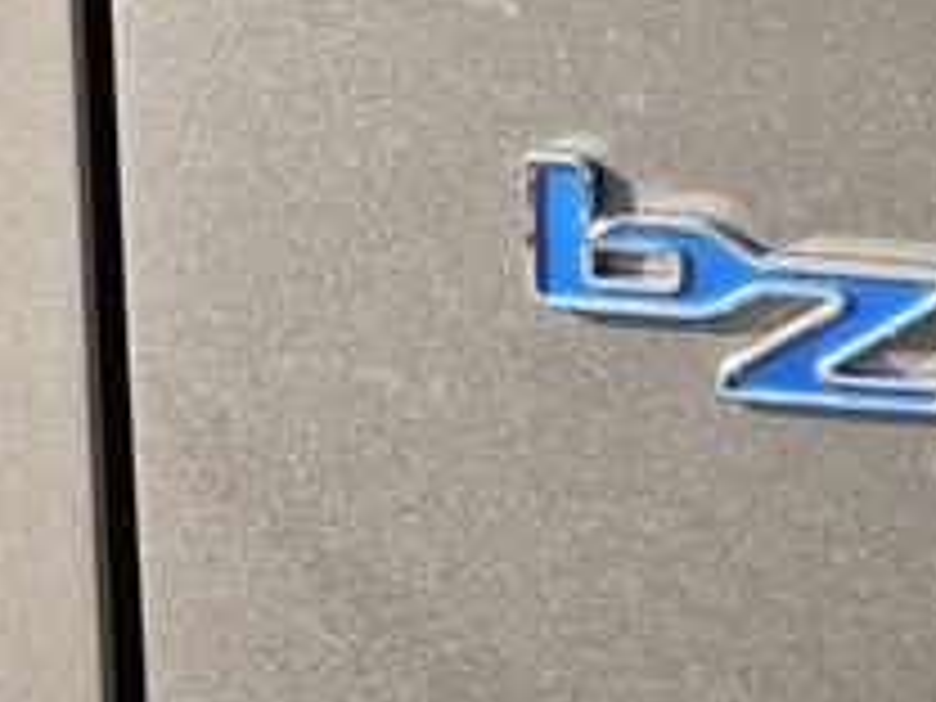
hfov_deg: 4.7
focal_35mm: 424
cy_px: 616
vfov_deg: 3.5
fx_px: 11465
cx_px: 1040
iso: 50
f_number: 2.5
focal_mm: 19.4
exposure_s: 1/490
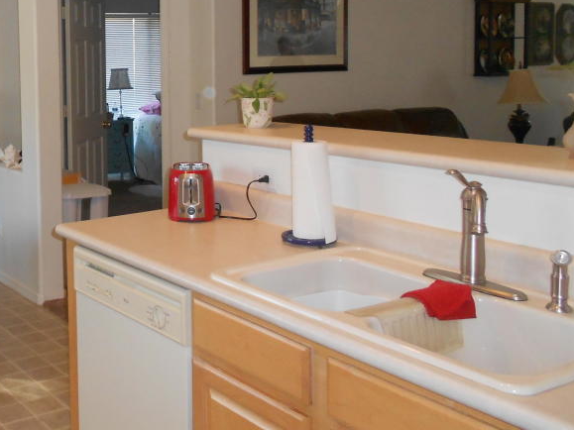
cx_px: 68
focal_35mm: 46
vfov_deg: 30.8
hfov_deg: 38.7
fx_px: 763
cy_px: 89
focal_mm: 4.6
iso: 250
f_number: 3.2
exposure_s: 1/25
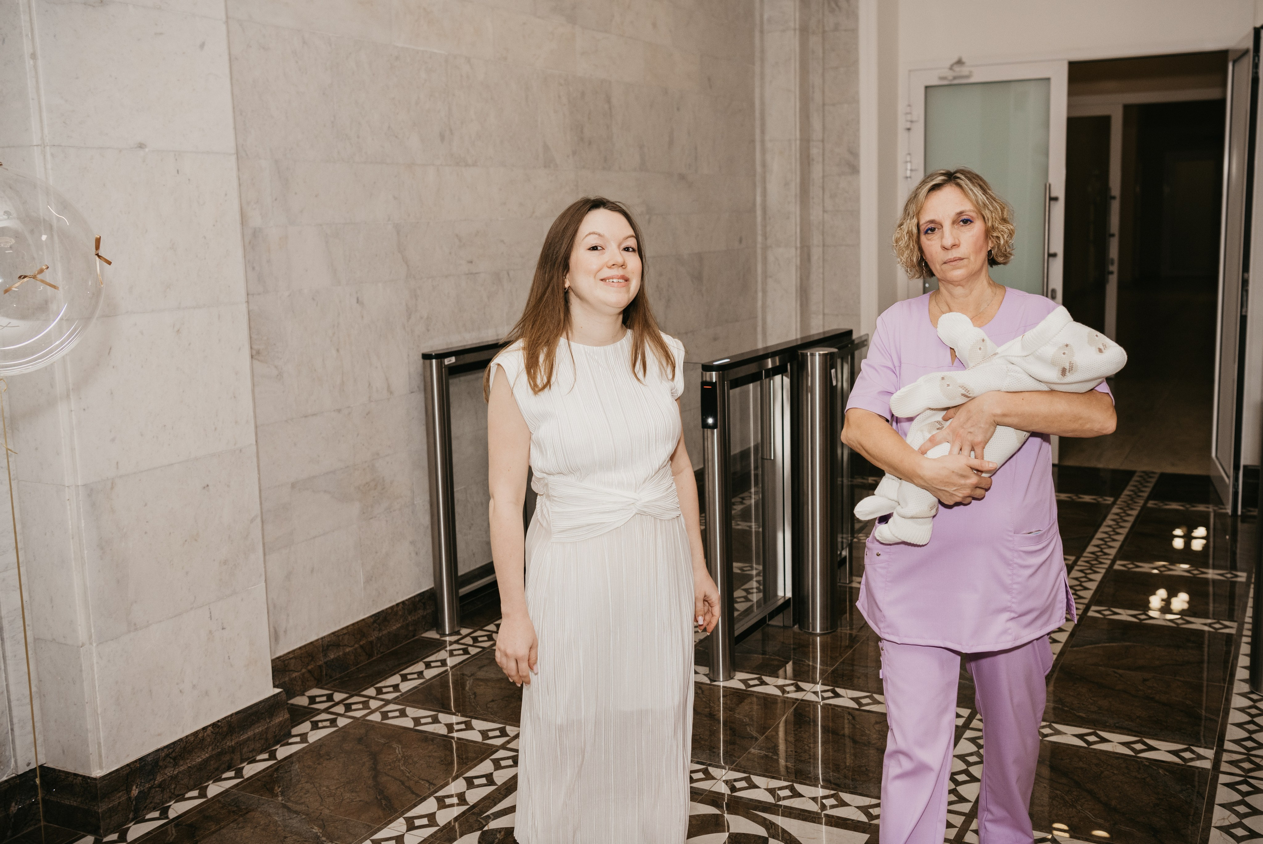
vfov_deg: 36.8
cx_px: 668
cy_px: 399
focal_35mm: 36
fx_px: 1269
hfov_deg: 52.9
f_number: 4
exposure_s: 1/160
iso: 500
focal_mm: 34
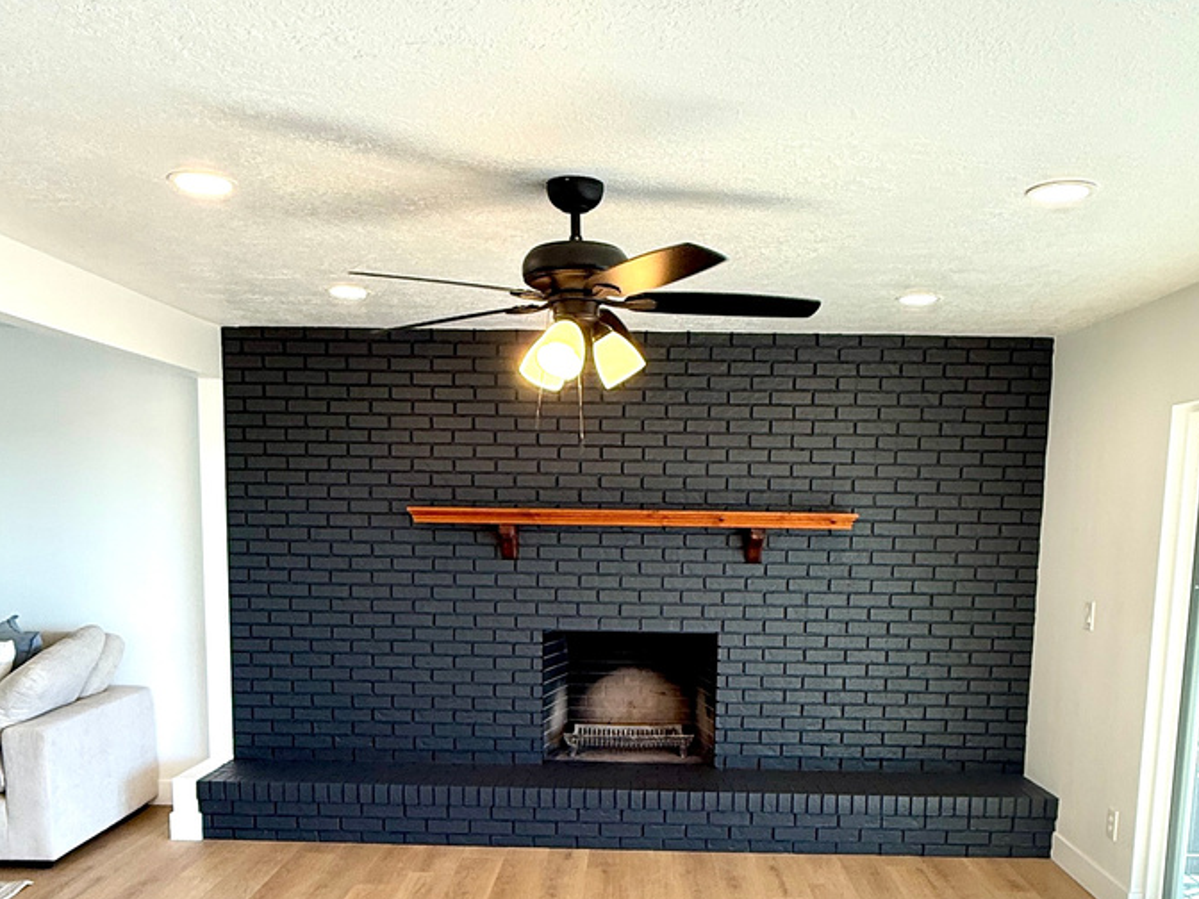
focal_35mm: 32
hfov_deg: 56.8
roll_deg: -0.7
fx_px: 1108
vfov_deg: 42.9
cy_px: 665
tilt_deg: -8.1
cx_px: 608
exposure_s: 1/120
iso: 125
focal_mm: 2.22
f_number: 2.2
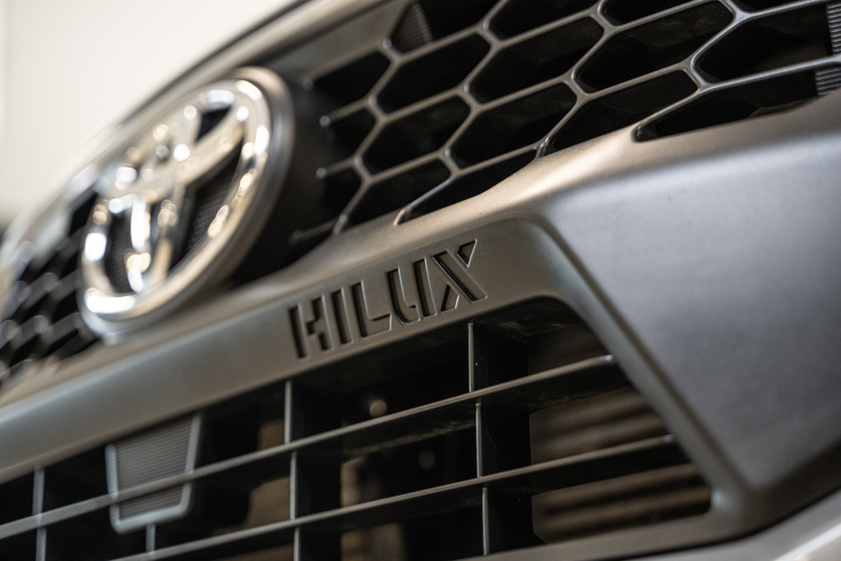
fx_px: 1752
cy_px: 280
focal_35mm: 75
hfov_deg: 27.0
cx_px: 420
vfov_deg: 18.2
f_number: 2.8
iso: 800
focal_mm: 75
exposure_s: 1/125
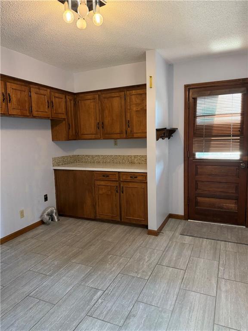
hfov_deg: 56.8
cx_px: 124
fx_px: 229
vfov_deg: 71.6
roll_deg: +2.0
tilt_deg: -6.5
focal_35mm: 24
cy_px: 166
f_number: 1.78
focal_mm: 6.76
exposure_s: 1/60
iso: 250
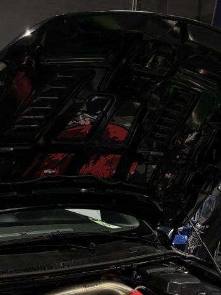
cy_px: 300
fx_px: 485
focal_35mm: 57
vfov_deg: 31.1
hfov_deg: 25.5
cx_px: 66
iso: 320
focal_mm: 5.96
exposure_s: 1/50
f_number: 1.6
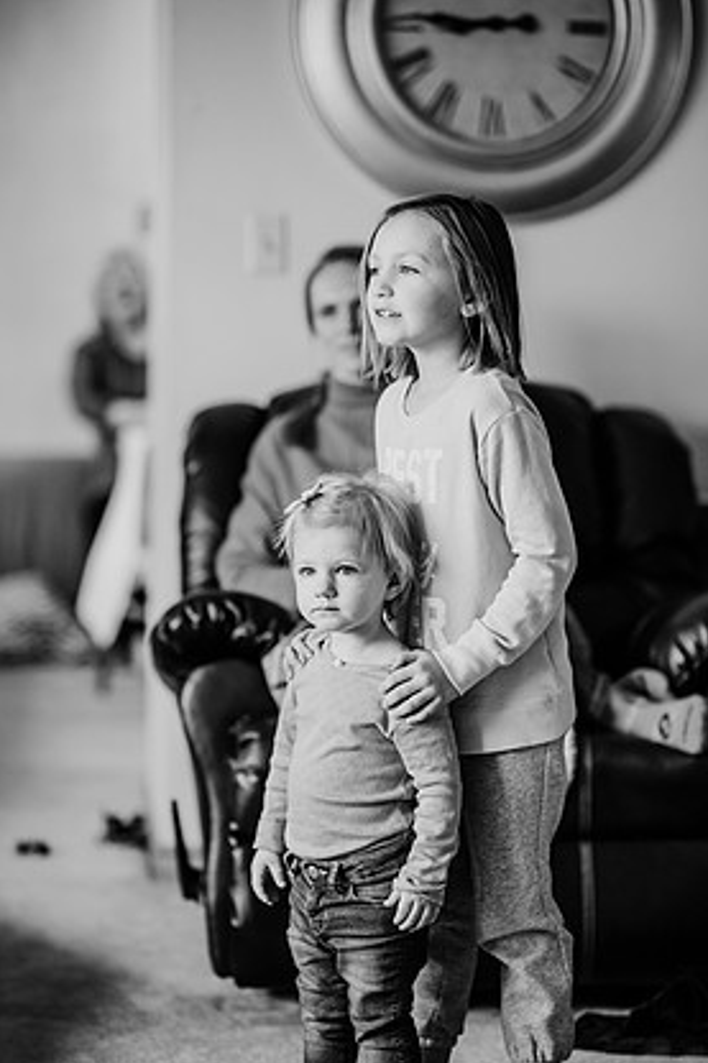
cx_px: 376
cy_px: 552
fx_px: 2716
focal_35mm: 92
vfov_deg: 22.1
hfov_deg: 14.9
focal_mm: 85
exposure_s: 1/400
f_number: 1.8
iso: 1000
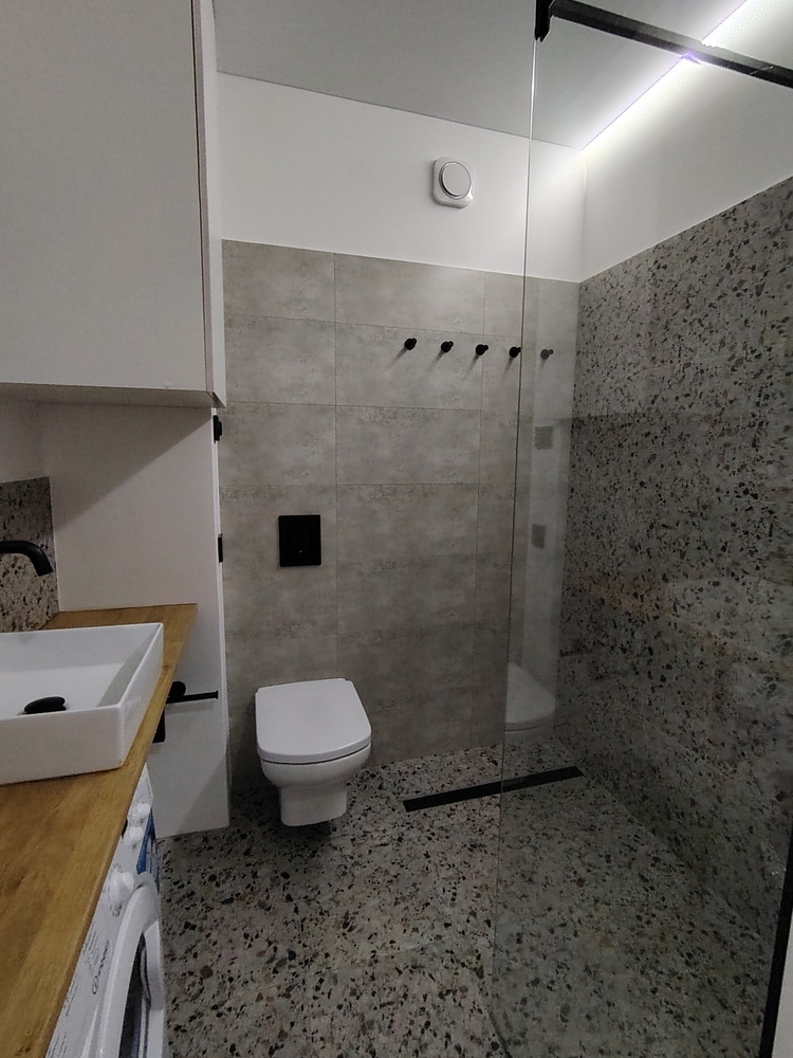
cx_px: 396
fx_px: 519
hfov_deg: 74.7
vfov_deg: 91.0
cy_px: 529
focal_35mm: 17
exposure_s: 1/50
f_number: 2.2
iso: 181
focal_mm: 1.42
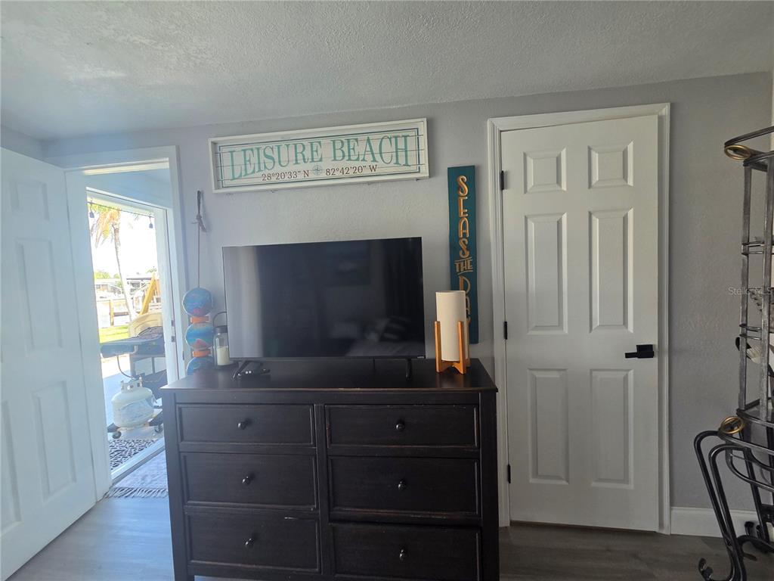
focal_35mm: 13
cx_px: 387
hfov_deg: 106.2
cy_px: 290
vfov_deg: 89.9
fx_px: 291
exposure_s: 1/120
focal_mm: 2.2
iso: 160
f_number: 2.2
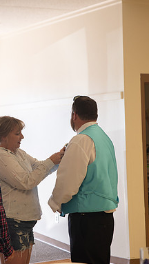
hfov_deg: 10.9
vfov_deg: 19.3
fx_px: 778
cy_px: 131
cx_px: 47
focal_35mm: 111
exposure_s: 1/160
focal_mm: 70
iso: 200
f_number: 3.5
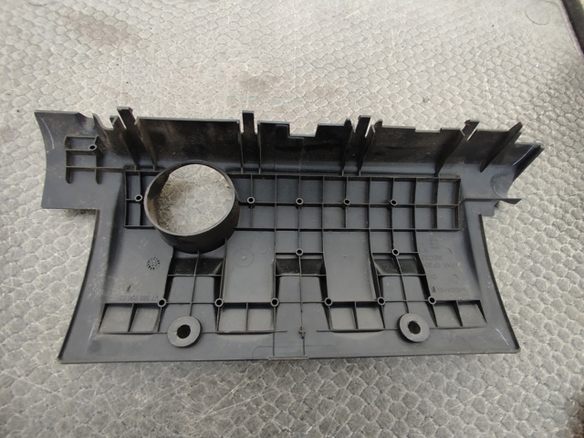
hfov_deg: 98.2
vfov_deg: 81.7
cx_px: 292
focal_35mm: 15
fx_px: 253
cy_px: 219
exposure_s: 1/50
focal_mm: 1.65
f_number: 2.2
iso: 50
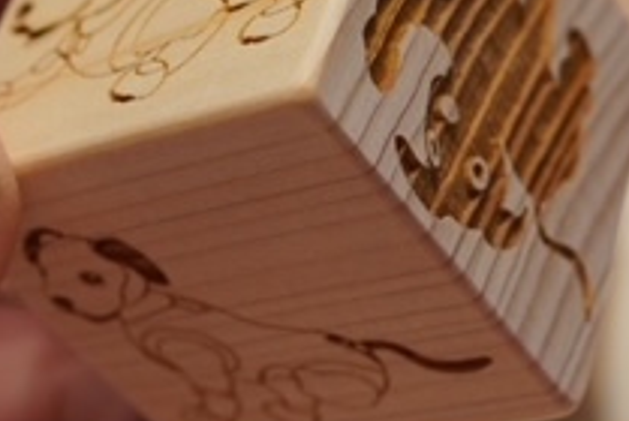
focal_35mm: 110
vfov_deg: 12.5
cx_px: 328
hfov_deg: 18.6
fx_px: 1925
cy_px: 147
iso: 800
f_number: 5
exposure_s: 1/40
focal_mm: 24
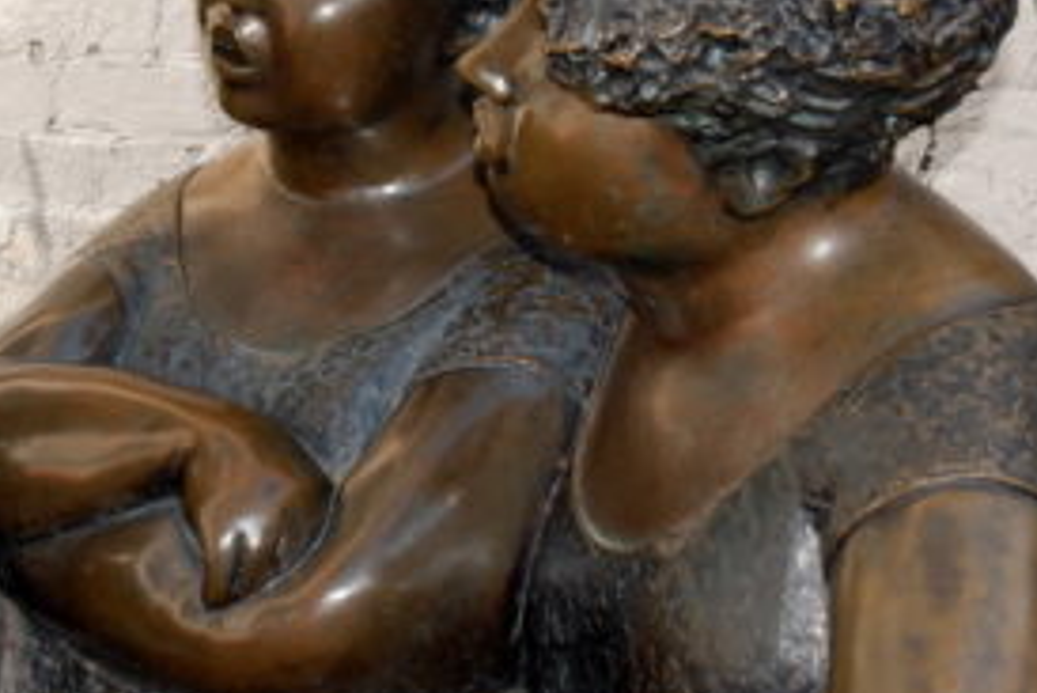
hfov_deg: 23.7
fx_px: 2447
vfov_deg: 16.0
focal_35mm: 85
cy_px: 172
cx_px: 269
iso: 500
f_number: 13
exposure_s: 1/100
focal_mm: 31
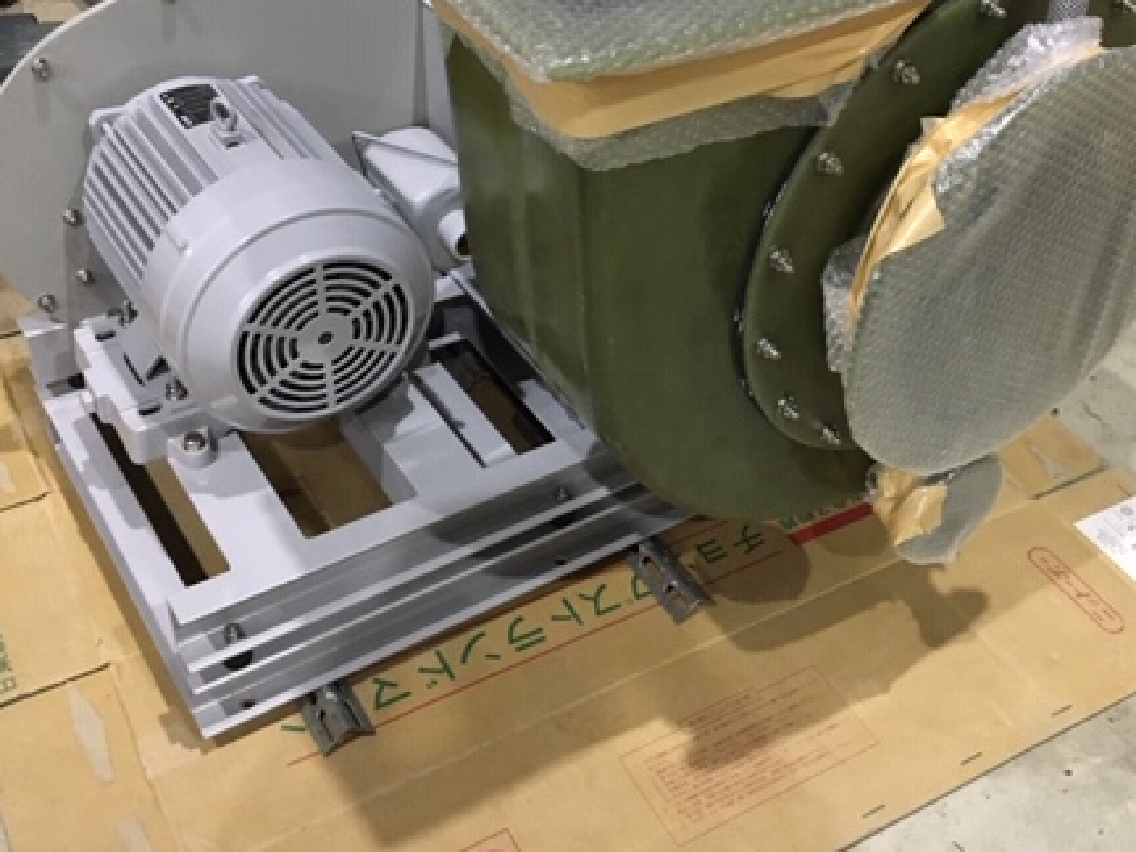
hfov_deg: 43.7
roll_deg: -5.0
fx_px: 1411
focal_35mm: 43
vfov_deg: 33.5
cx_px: 676
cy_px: 337
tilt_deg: -37.6
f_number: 2.2
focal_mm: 4.15
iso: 200
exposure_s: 1/30
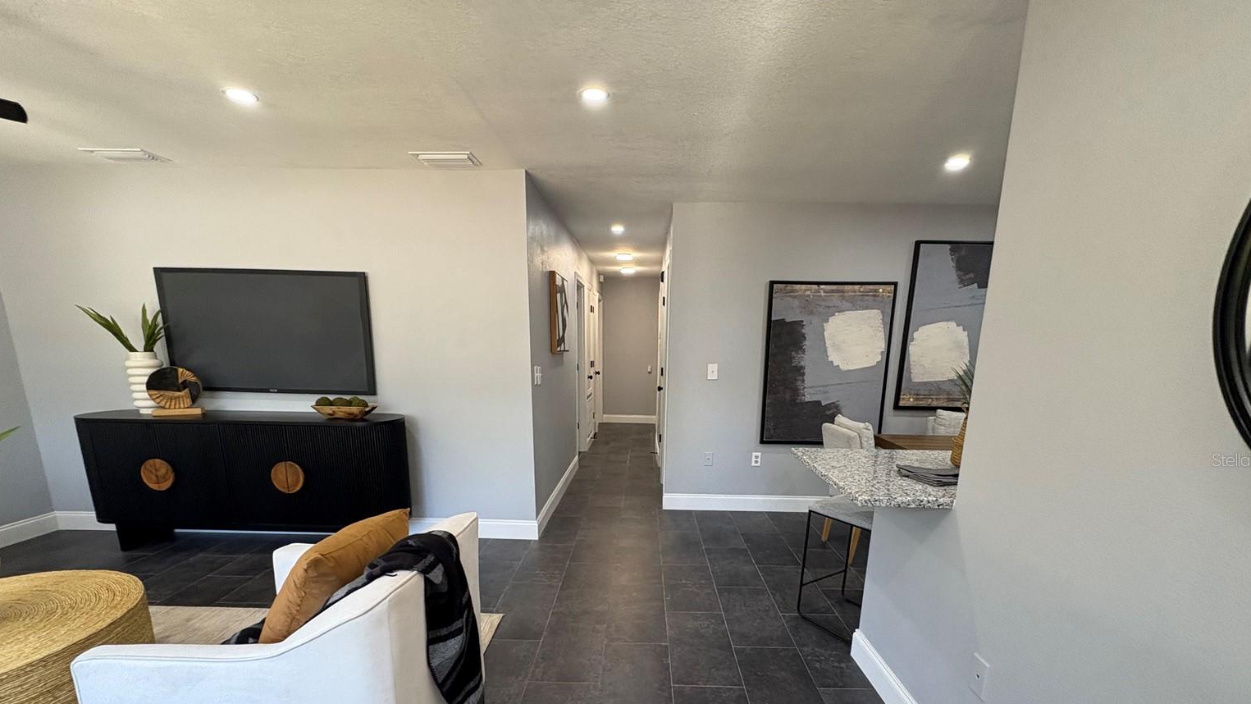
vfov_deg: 65.6
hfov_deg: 99.4
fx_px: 531
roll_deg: -1.3
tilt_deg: -10.6
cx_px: 633
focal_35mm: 16
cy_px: 459
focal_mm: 2.22
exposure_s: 1/60
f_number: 2.2
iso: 160
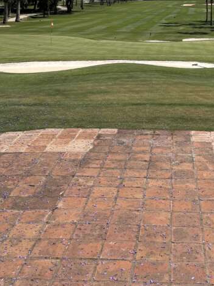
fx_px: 470
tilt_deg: -0.1
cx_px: 166
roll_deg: -2.1
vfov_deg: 30.9
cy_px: -11
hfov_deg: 25.3
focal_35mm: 57
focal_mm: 5.96
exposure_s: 1/4630
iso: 50
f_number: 1.6
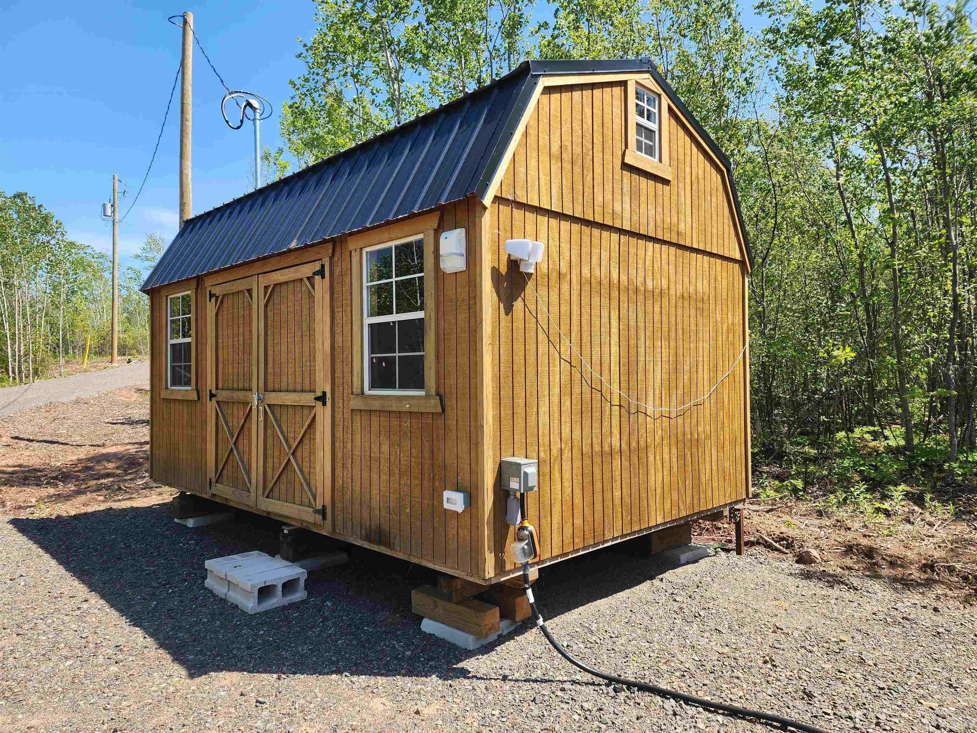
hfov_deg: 73.9
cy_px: 366
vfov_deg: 58.9
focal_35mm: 23
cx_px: 488
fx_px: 649
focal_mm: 6.4
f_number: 1.8
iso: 12
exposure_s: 1/443
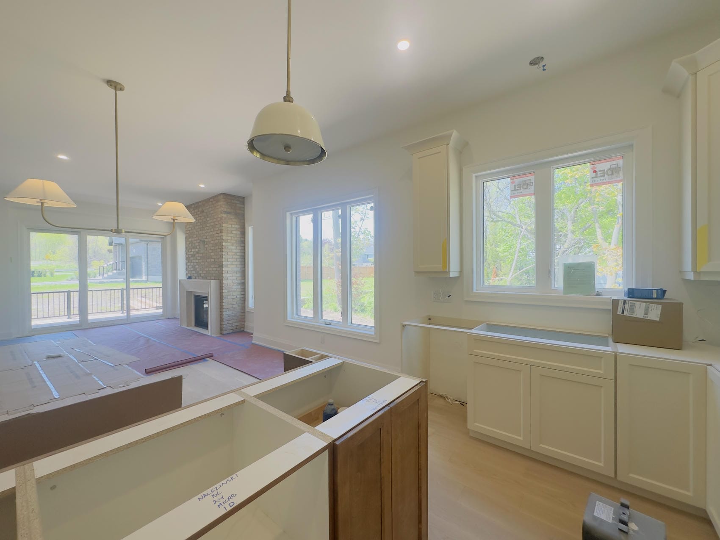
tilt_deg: -0.1
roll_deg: +0.2
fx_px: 291
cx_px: 360
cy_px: 270
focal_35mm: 14
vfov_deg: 85.7
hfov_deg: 102.1
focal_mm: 2.22
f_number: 2.2
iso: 40
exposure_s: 1/126
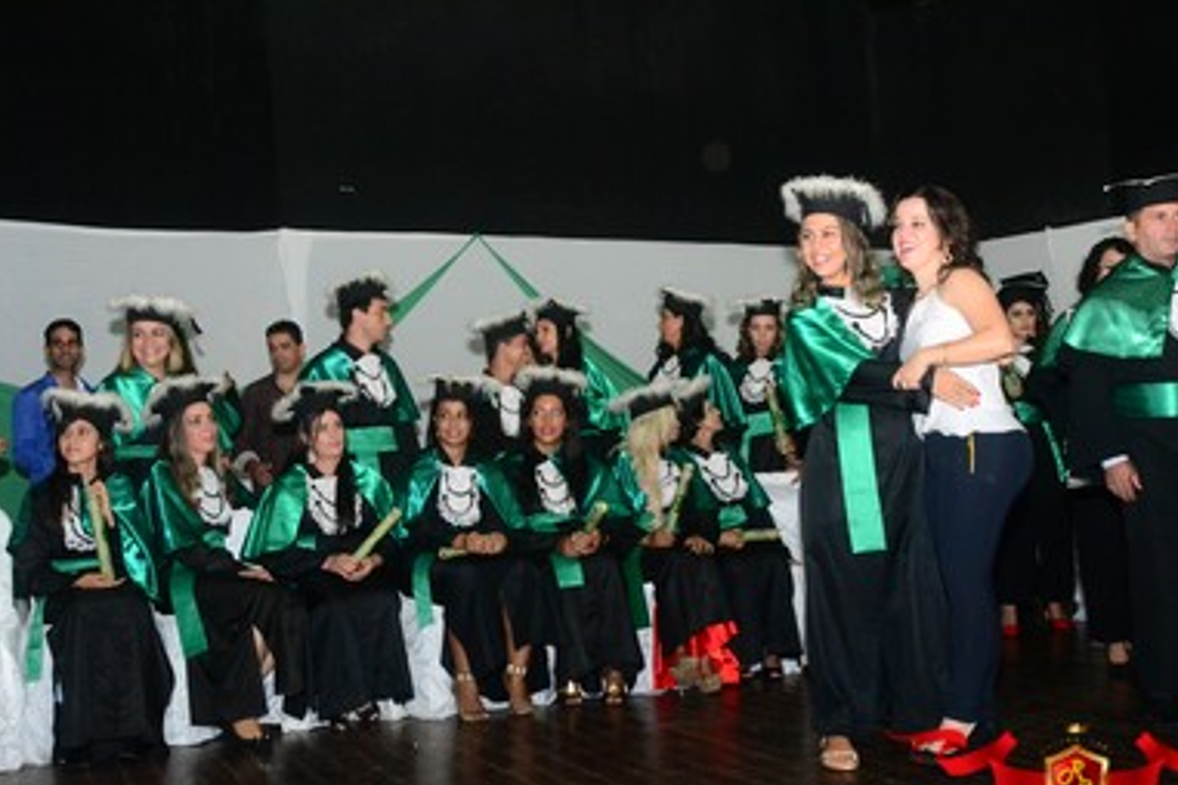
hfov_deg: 49.5
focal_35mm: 39
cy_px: 460
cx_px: 612
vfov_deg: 34.1
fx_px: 1276
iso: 3200
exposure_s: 1/80
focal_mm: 22
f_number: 5.6
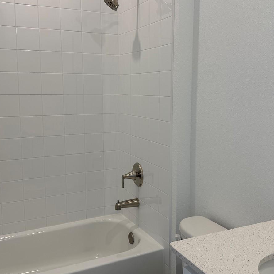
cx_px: 148
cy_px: 133
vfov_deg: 43.9
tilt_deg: -8.2
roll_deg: -0.1
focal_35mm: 38
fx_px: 340
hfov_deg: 43.8
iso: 80
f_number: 1.78
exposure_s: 1/120
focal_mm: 6.76
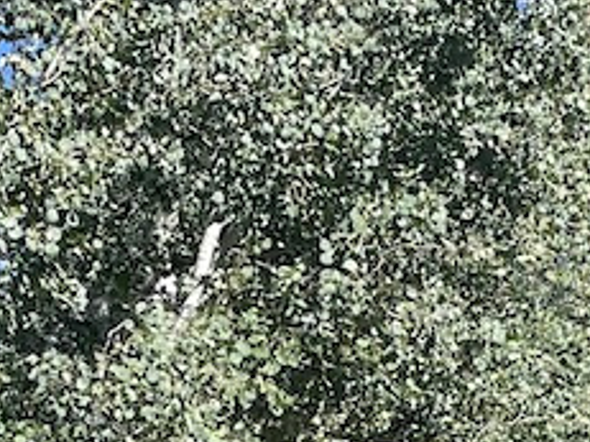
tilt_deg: +4.9
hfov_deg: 13.7
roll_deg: +0.5
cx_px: 383
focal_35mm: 144
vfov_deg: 9.6
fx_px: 2453
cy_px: 910
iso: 32
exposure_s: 1/2132
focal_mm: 4.2
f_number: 1.6
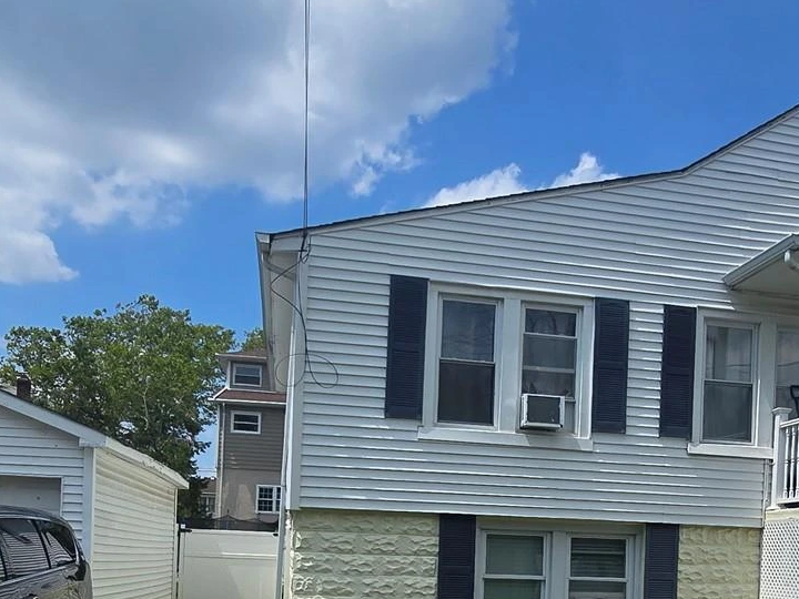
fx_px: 854
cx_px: 529
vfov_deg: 36.5
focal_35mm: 37
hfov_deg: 49.3
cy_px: 530
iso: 50
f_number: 2.2
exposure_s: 1/3598
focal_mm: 2.2
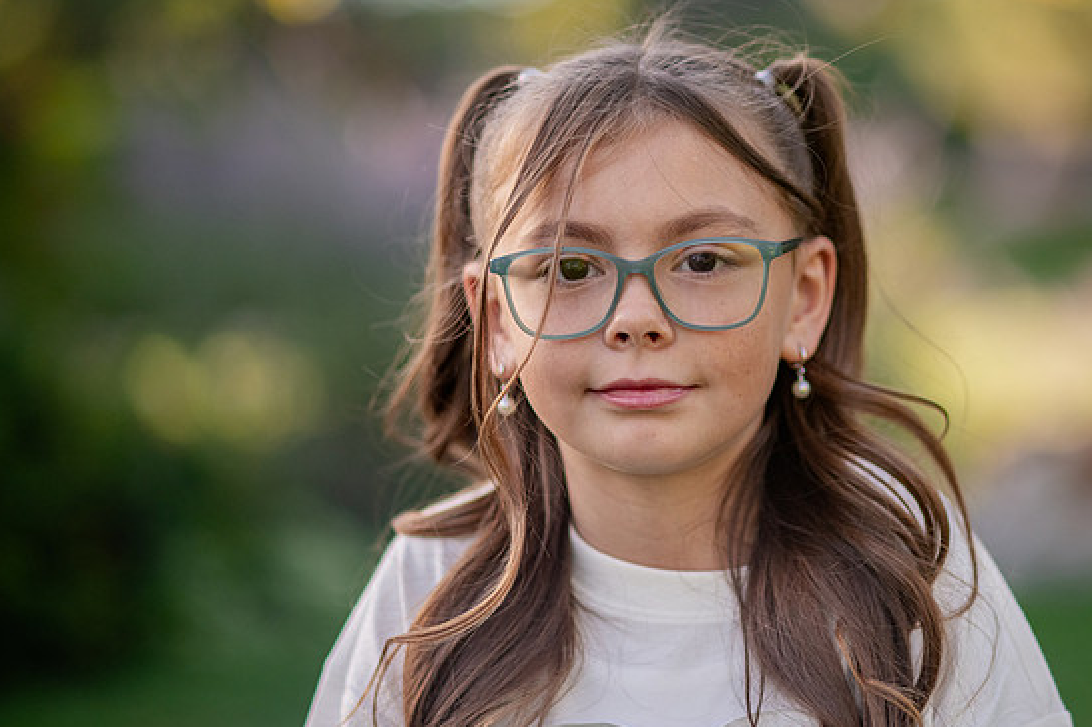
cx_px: 643
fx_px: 3790
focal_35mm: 125
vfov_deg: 11.0
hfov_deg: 16.4
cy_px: 334
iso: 800
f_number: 2
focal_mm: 105
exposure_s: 1/3200
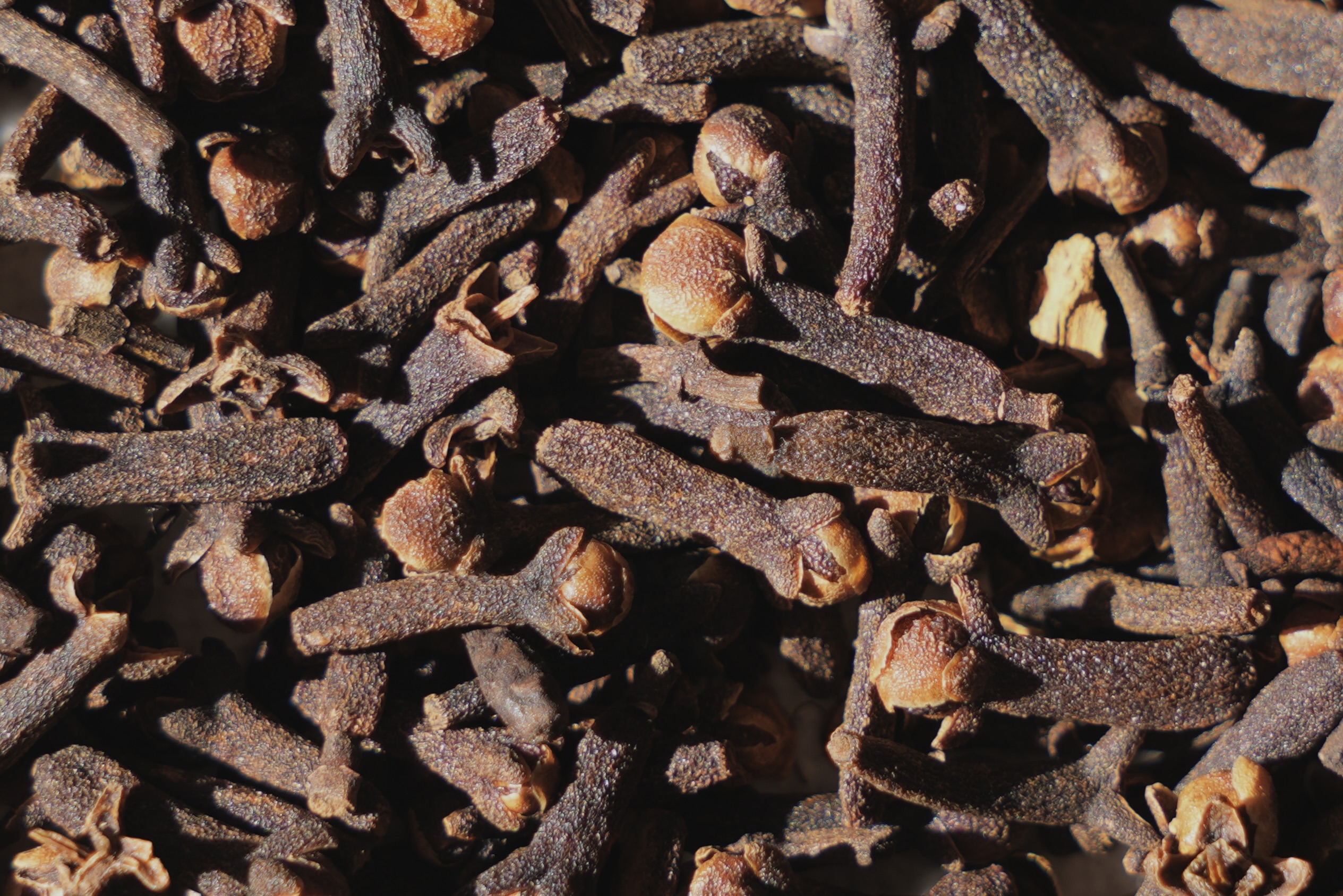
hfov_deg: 28.8
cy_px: 448
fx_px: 2611
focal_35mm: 70
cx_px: 672
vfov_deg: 19.5
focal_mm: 70
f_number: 5.6
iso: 100
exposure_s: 1/160
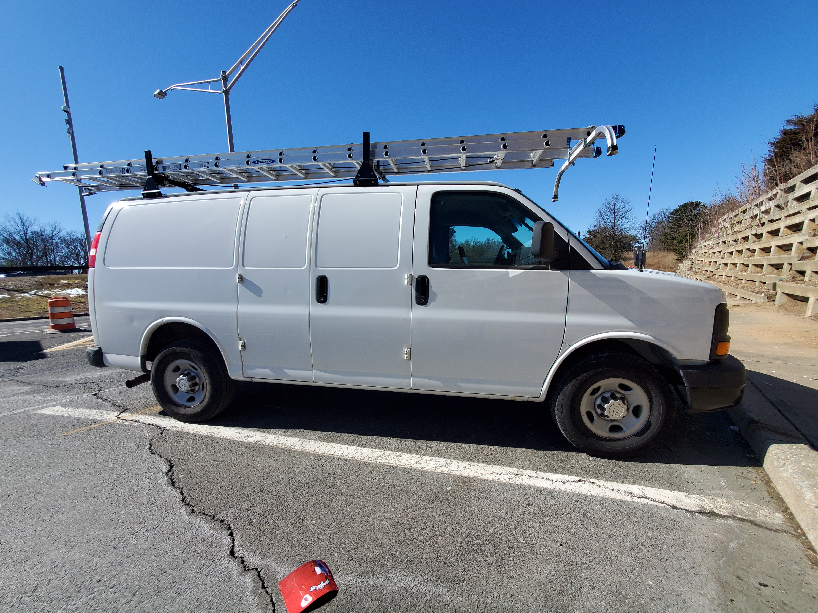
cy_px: 306
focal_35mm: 13
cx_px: 409
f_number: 2.2
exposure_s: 1/1084
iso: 50
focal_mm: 1.8
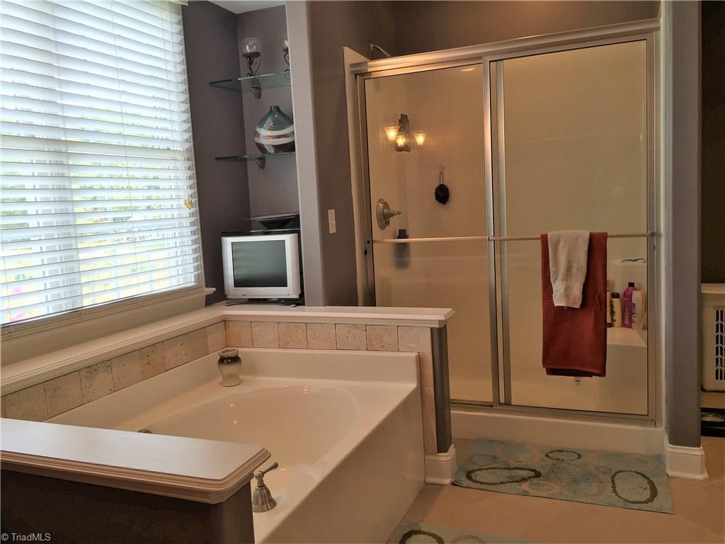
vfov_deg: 48.2
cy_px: 272
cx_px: 362
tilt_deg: -6.9
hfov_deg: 61.7
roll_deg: +2.4
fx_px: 607
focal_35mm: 29
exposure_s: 1/40
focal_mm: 4.15
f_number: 2.2
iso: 32
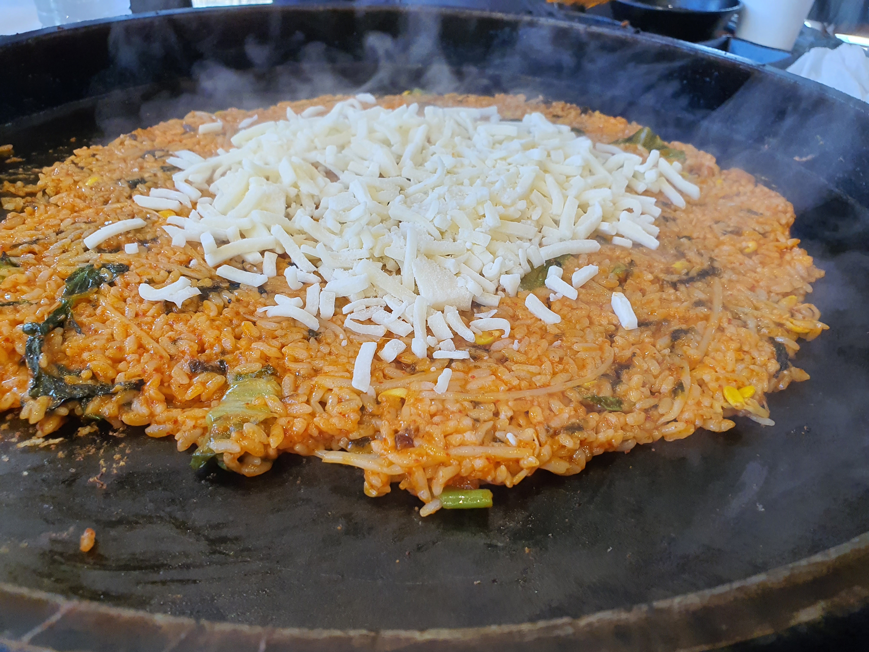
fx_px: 653
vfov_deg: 53.1
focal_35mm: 26
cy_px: 326
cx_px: 434
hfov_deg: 67.3
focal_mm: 4.3
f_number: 2.4
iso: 250
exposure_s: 1/120
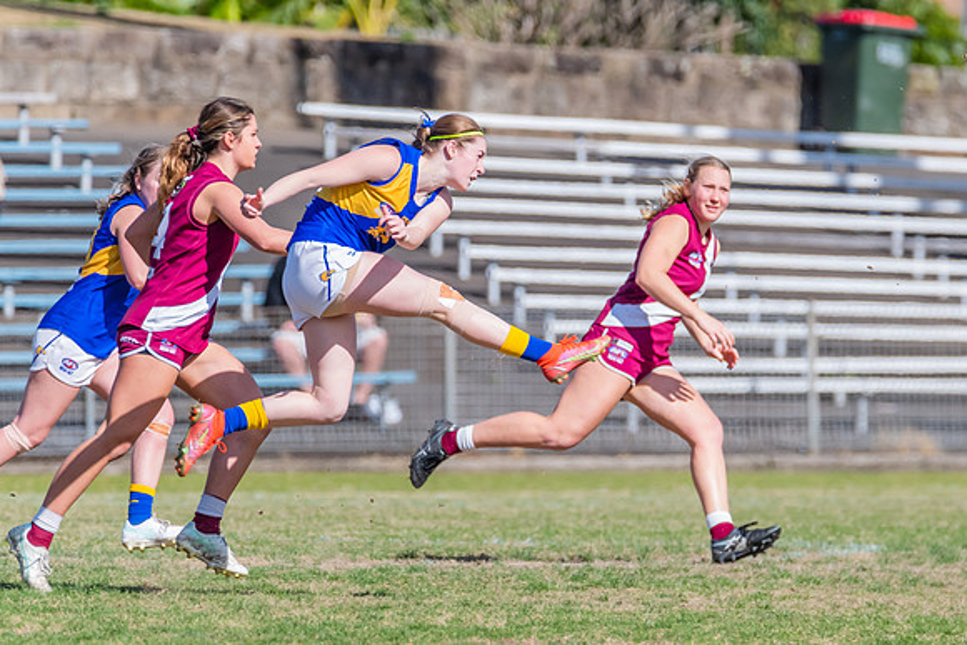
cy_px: 353
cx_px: 637
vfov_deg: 1.4
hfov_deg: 2.2
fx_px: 25508
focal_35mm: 949
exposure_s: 1/1600
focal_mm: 600
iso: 800
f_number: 10
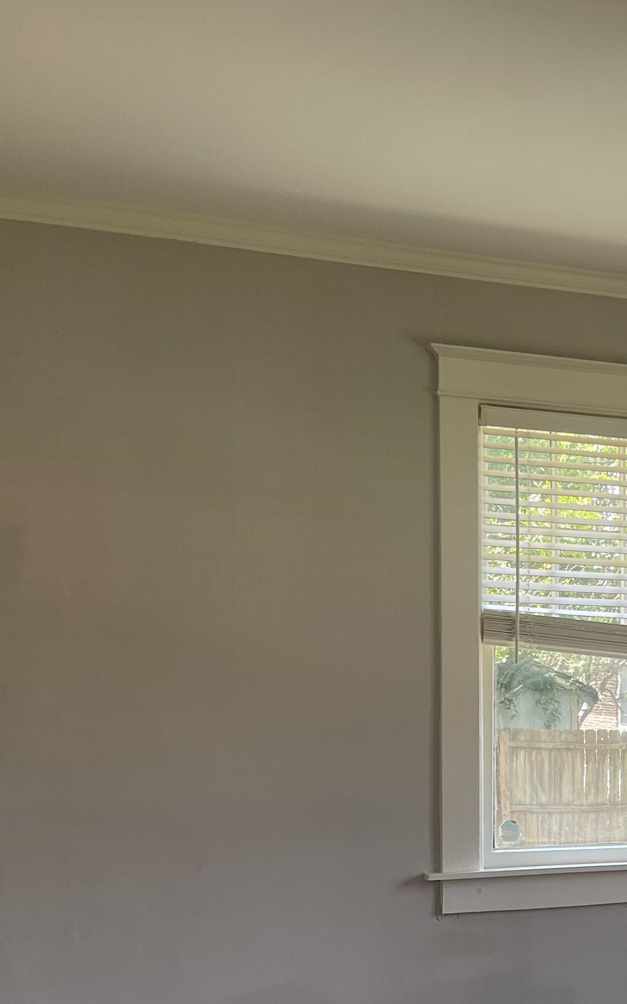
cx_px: 875
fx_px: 1449
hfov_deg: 21.4
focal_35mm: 53
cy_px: 719
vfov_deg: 37.5
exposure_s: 1/120
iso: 64
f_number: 1.6
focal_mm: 5.1
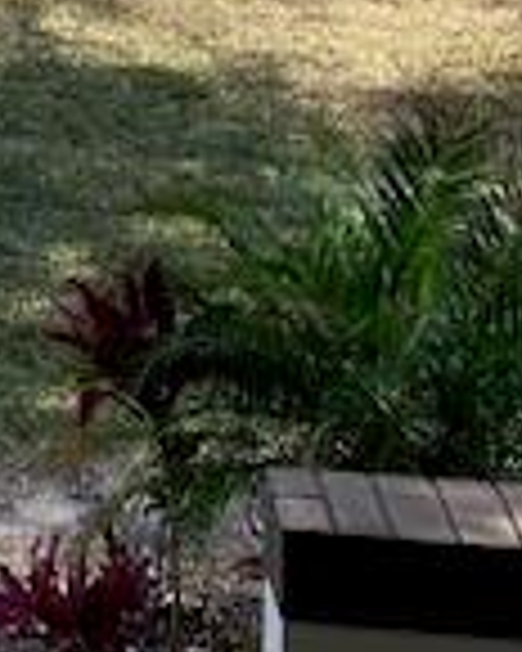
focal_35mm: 112
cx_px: -392
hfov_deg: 12.6
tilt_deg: -7.1
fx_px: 2163
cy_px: -400
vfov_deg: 15.5
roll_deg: -0.1
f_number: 1.8
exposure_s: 1/607
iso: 32
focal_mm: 4.25
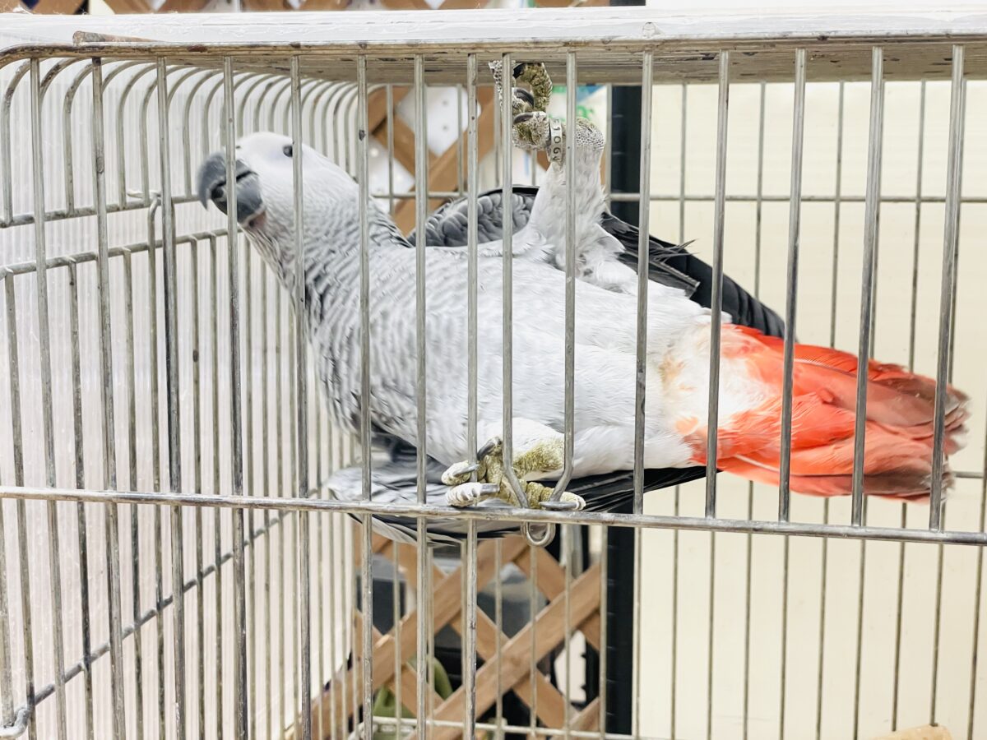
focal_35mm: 52
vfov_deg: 28.0
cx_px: 494
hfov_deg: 36.8
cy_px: 370
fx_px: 1483
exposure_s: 1/100
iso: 200
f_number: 2
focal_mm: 6
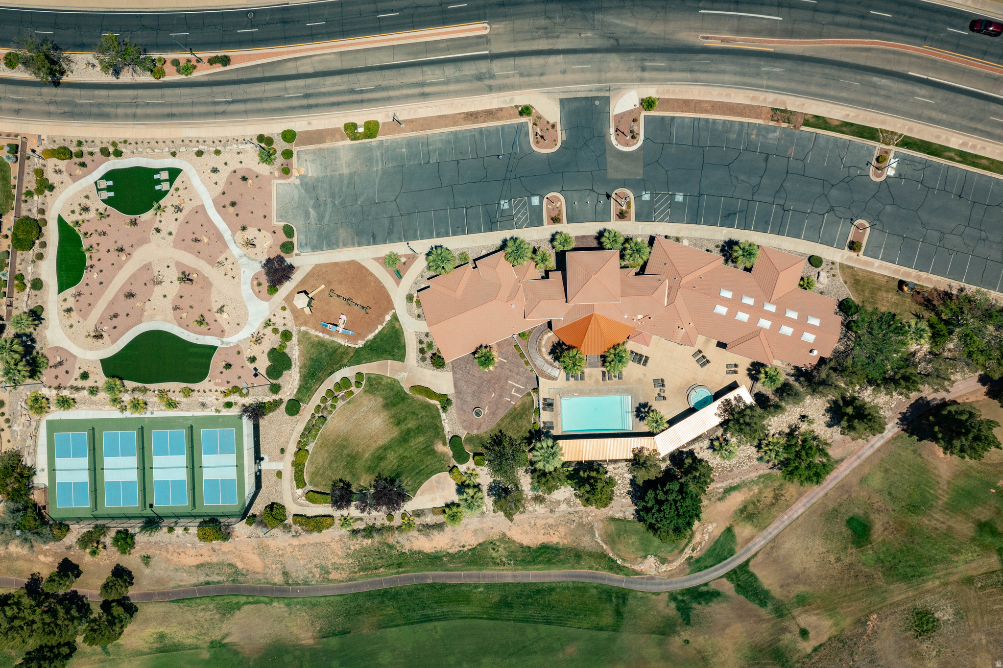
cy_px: 334
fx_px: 780
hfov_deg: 65.5
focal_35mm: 28
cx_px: 502
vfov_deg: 46.4
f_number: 5
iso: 100
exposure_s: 1/320
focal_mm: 10.26
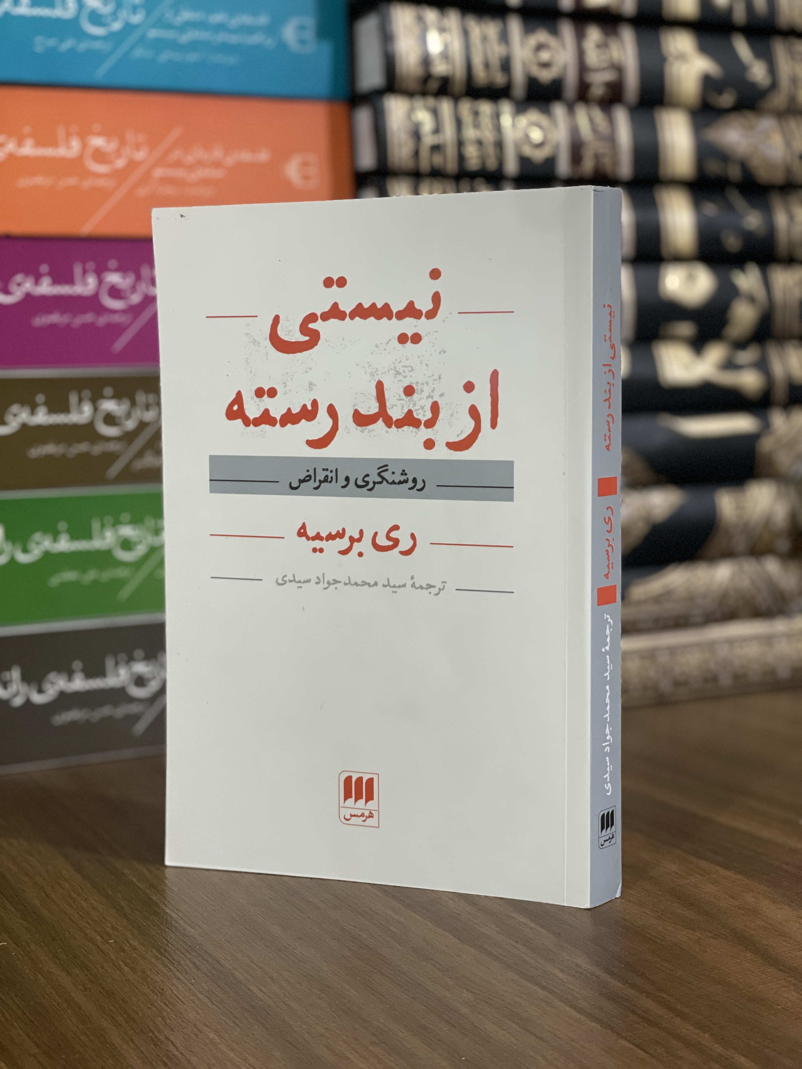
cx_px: 401
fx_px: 1606
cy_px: 534
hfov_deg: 28.0
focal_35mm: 52
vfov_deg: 36.8
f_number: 2
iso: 400
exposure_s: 1/40
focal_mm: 6
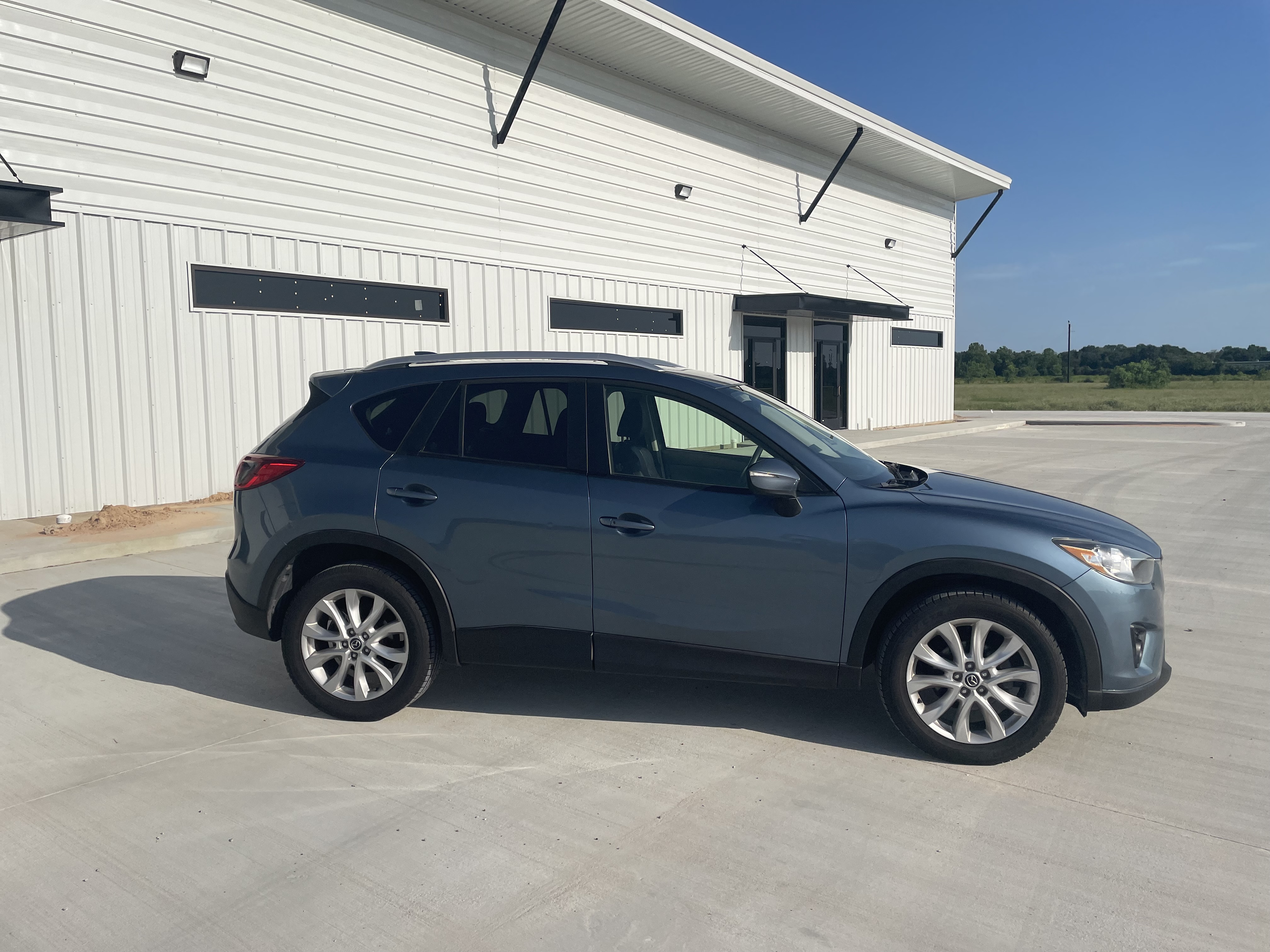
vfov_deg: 53.1
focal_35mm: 26
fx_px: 954
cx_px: 635
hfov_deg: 67.3
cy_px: 476
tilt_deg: -4.2
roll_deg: +1.0
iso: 50
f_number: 1.6
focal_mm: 4.2
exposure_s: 1/10753
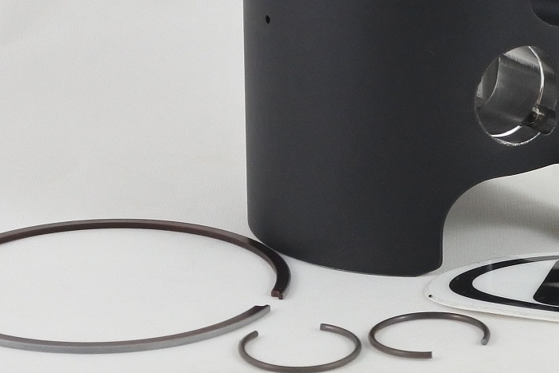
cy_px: 109
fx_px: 1583
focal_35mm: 102
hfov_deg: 19.7
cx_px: 492
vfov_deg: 13.4
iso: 500
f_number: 4.5
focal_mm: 16.8
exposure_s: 1/125
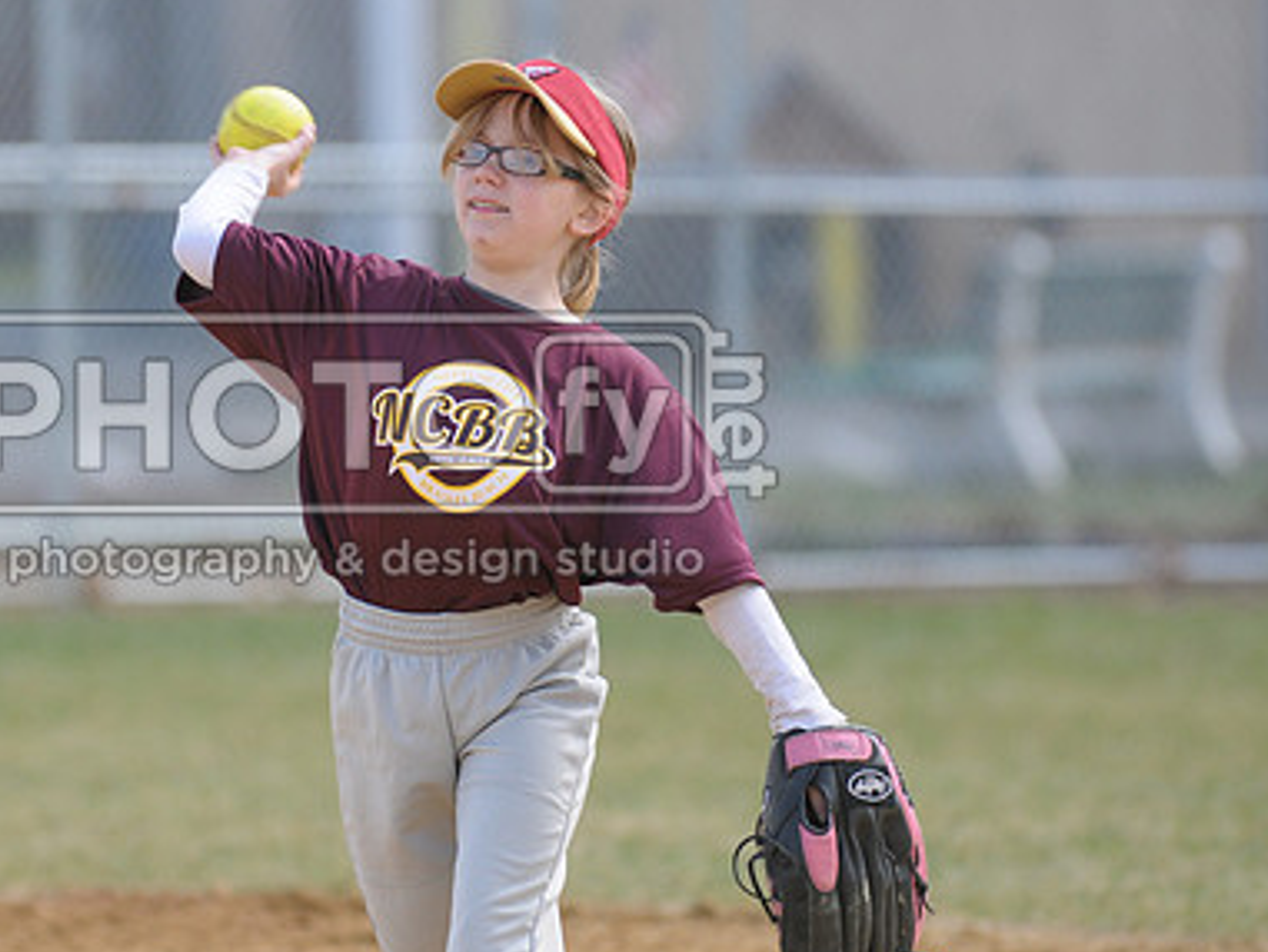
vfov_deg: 2.6
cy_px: 438
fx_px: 20886
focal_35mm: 570
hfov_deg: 3.5
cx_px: 346
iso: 400
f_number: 4
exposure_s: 1/1000
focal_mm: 260
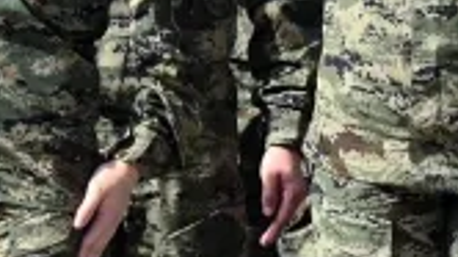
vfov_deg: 1.8
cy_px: -264
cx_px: 160
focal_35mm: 681
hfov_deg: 3.2
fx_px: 8262
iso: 2000
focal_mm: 95
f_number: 11
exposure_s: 1/2000
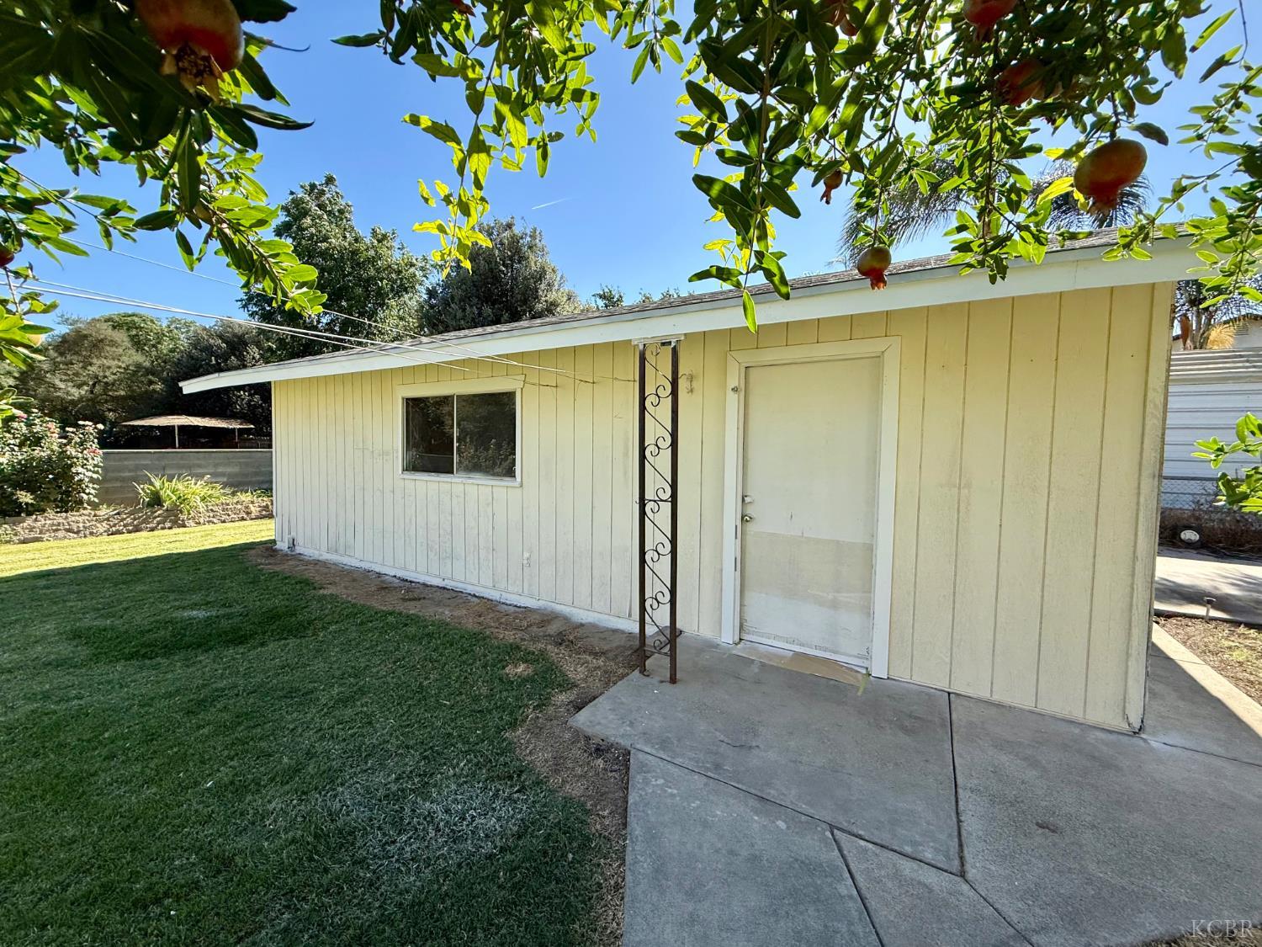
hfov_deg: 102.1
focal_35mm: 14
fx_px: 510
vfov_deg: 85.7
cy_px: 474
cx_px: 631
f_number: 2.2
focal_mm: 2.22
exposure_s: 1/876
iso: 64
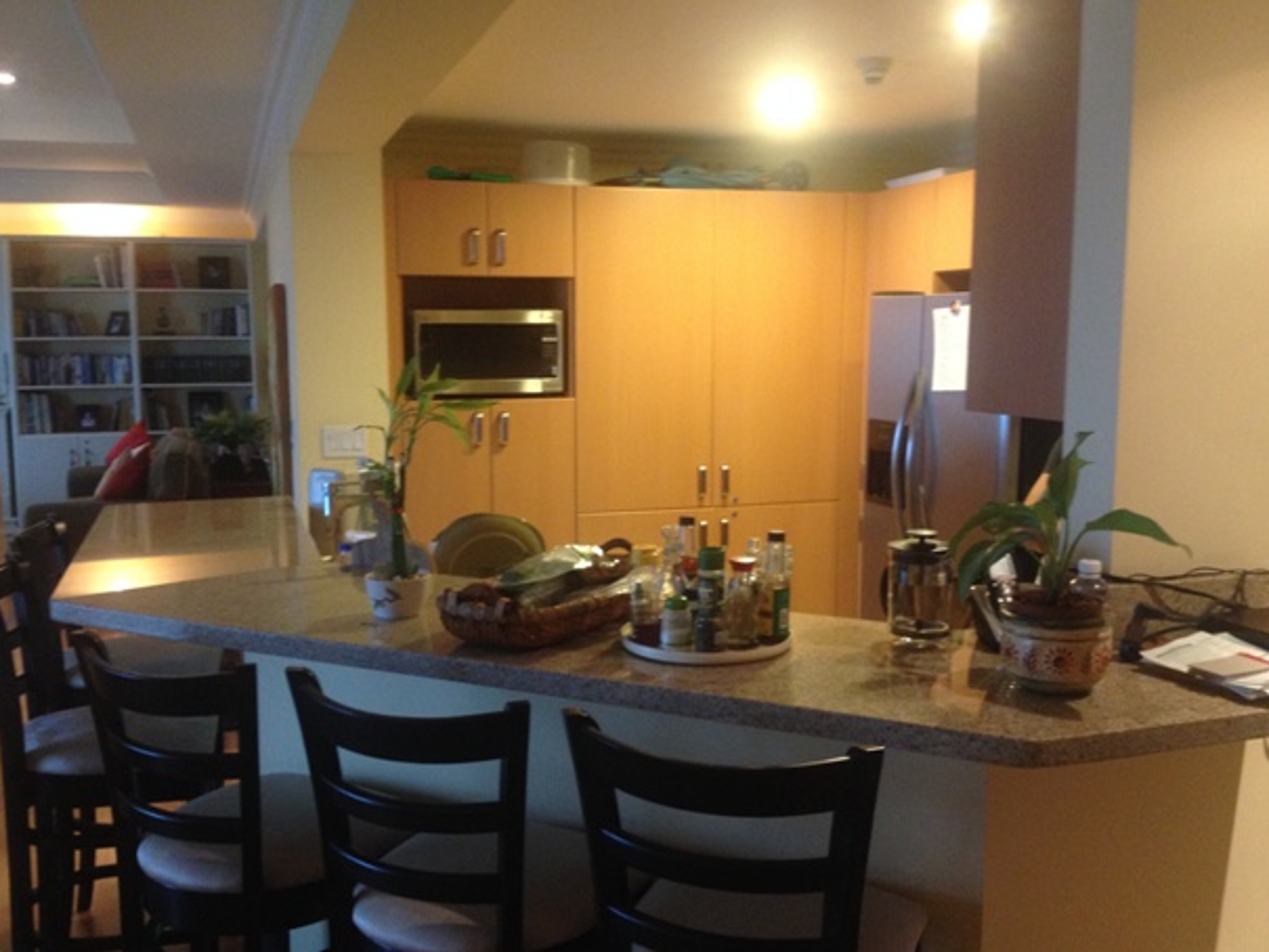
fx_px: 1357
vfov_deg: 38.7
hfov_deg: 50.1
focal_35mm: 37
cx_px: 644
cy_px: 484
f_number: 2.4
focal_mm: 4.28
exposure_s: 1/20
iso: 250
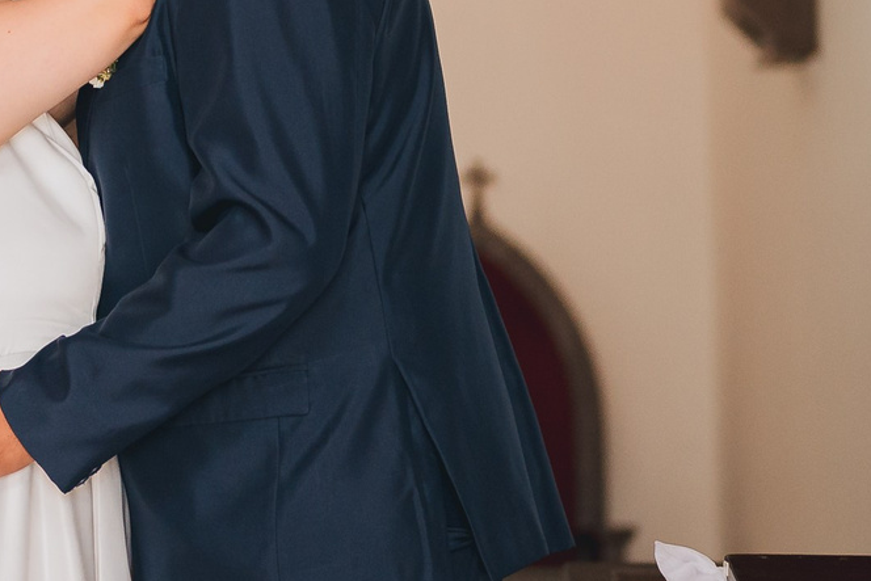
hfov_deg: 9.6
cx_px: 5
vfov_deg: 6.4
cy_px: -44
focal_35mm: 213
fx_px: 5154
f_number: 1.8
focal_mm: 50
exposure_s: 1/400
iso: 800
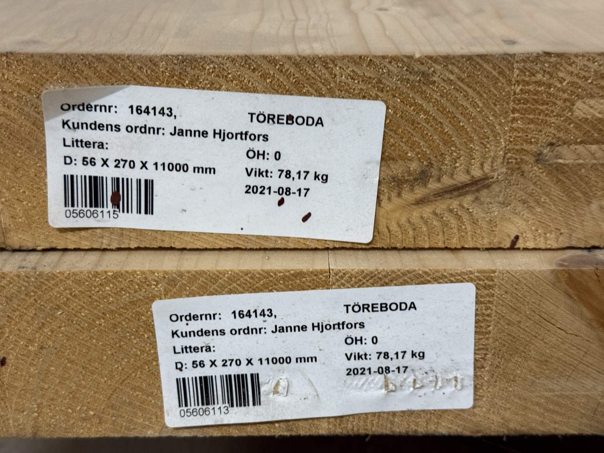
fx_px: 838
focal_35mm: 48
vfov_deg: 30.3
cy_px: 226
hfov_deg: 39.7
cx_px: 302
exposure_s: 1/33
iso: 200
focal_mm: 6.76
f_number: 1.78
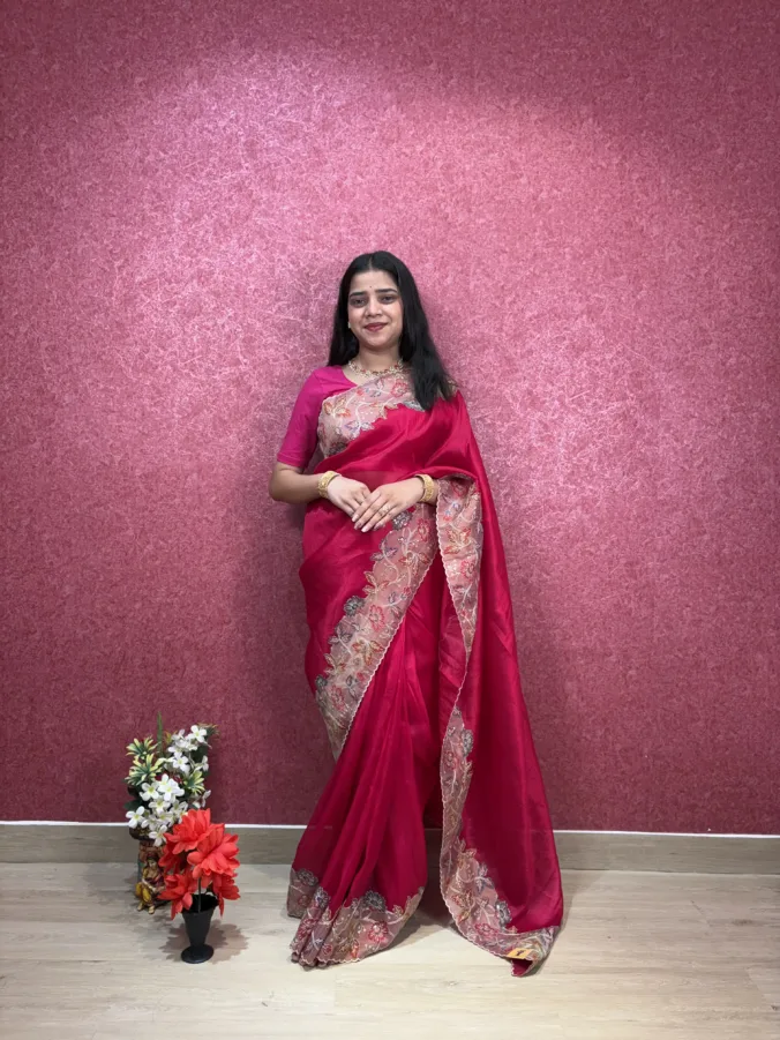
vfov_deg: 67.3
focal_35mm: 26
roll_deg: -1.3
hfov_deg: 53.1
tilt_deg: -1.9
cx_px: 390
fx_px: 781
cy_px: 520
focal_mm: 5.96
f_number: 1.6
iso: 32
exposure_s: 1/122
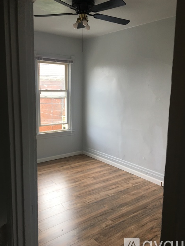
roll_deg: -0.4
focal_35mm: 31
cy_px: 122
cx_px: 89
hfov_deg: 45.4
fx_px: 221
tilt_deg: -8.3
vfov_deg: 58.4
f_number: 2.2
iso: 32
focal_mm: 4.15
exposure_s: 1/120
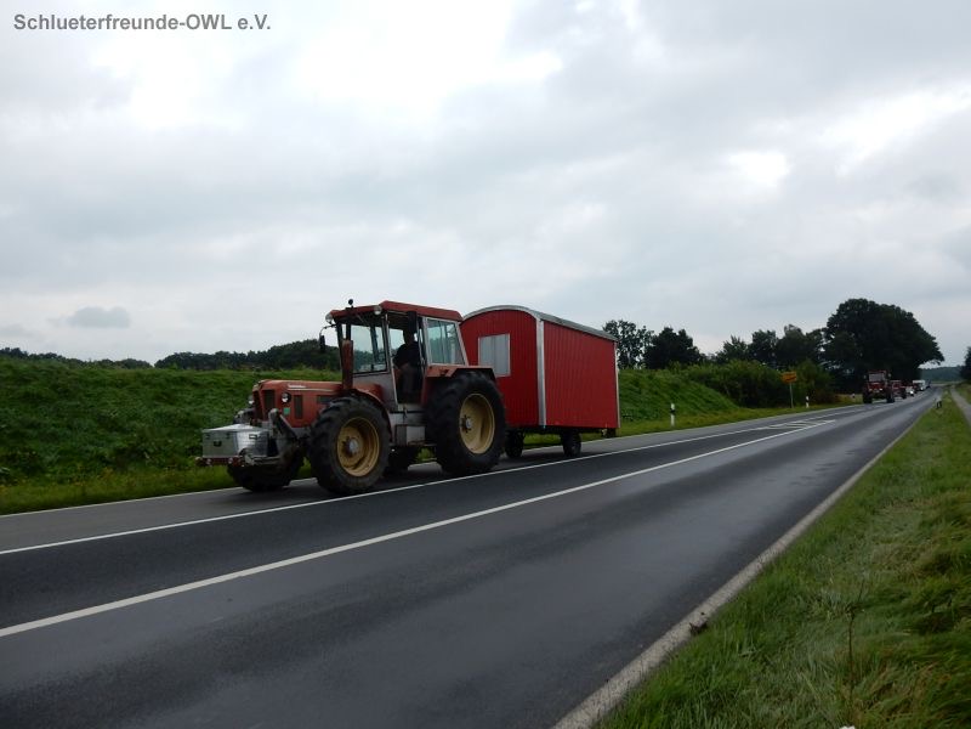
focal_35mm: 25
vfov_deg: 54.9
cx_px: 486
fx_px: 701
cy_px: 364
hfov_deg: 69.4
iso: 125
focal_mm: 4.5
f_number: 3.7
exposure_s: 1/1000
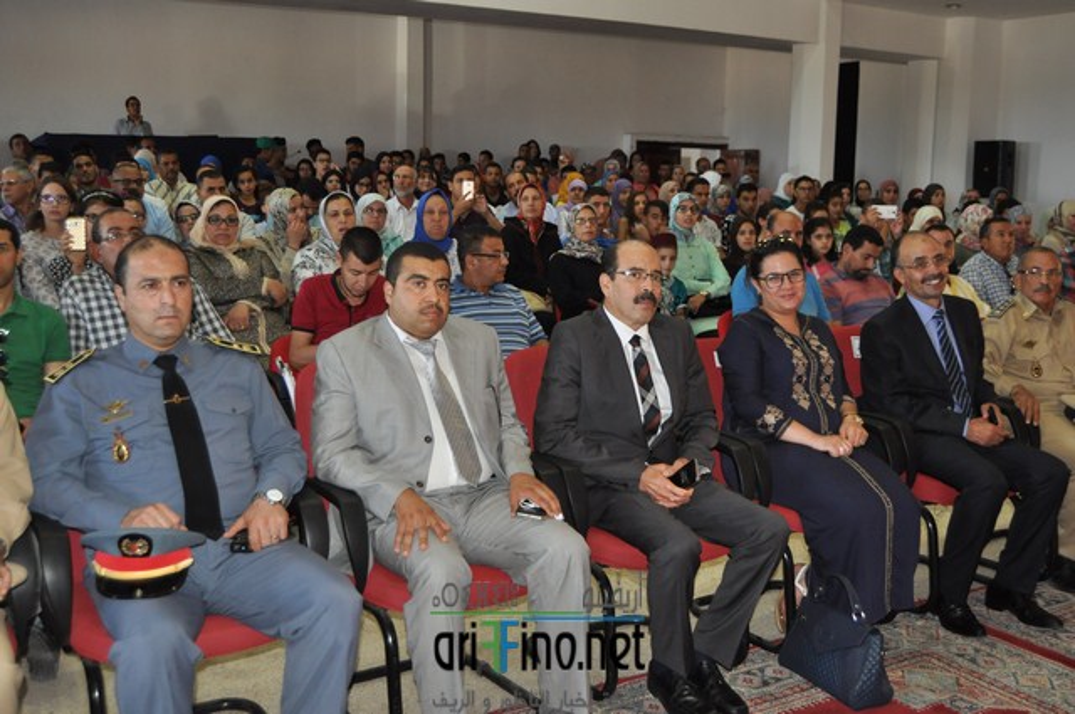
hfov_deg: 49.6
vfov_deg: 34.1
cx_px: 538
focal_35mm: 39
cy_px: 357
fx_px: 1163
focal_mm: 26
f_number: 4
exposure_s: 1/60
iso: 800
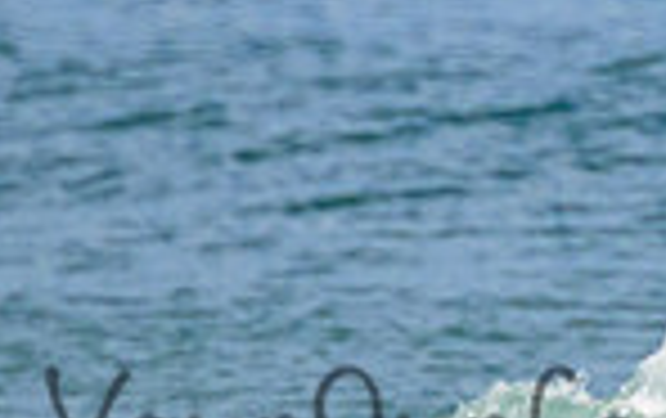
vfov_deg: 0.3
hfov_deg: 0.5
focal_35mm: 4023
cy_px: 171
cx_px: 848
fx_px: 73131
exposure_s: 1/1250
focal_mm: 800
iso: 1600
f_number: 11
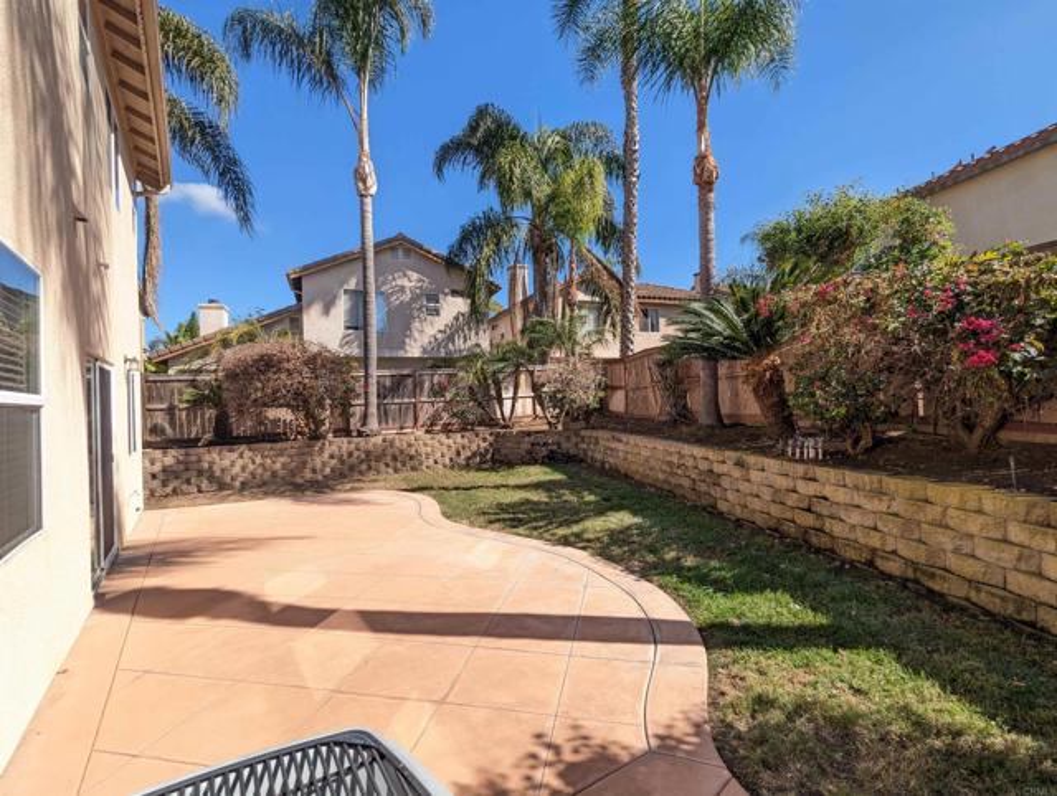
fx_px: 489
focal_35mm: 16
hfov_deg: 94.4
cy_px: 398
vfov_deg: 78.3
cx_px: 528
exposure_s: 1/959
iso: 50
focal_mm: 2.35
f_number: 2.2
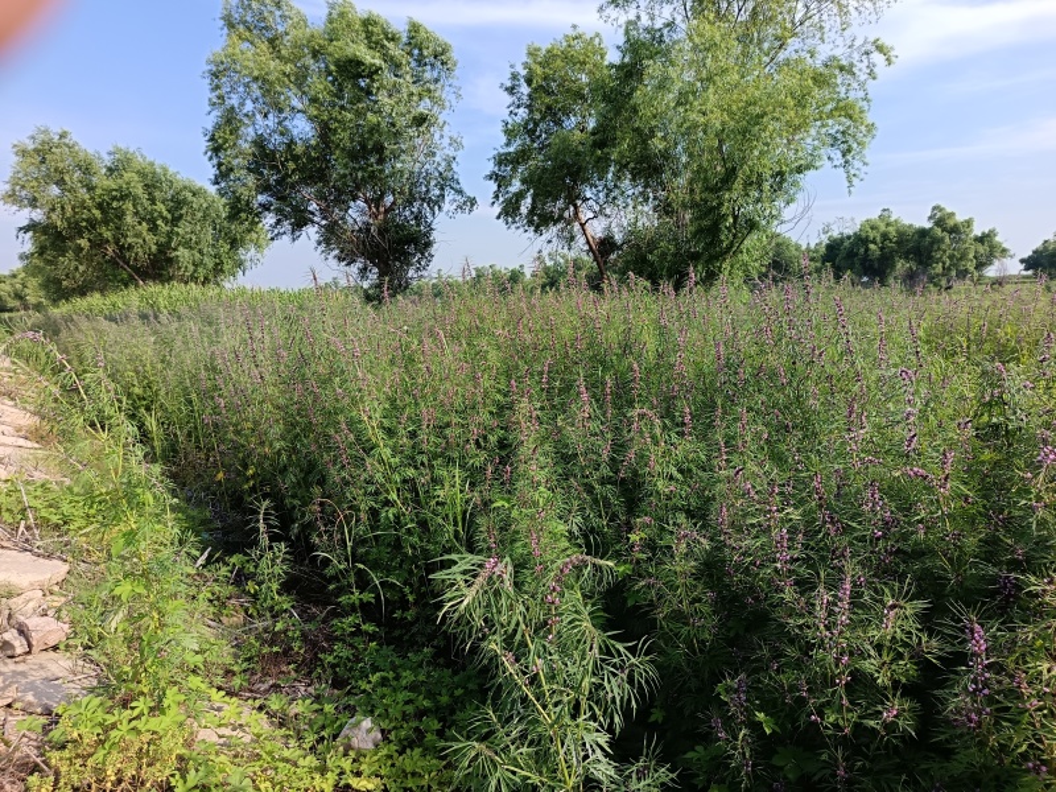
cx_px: 528
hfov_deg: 71.6
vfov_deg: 56.8
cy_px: 396
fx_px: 732
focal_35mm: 24
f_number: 1.75
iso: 304
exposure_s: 1/900
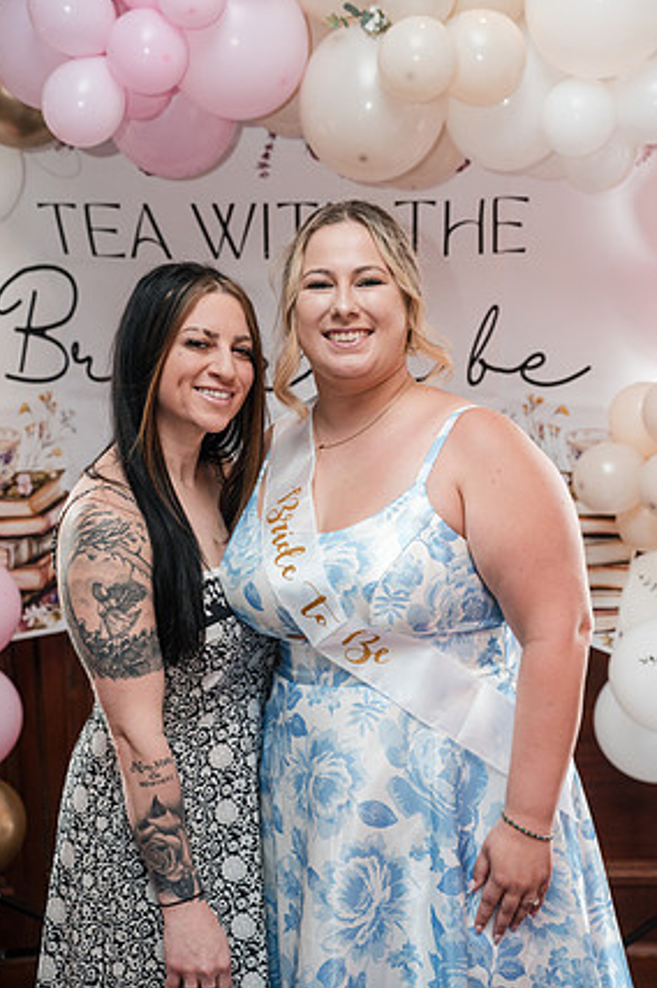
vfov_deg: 34.5
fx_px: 1590
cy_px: 511
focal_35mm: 58
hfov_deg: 23.3
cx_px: 315
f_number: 4
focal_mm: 55
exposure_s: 1/250
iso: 2500
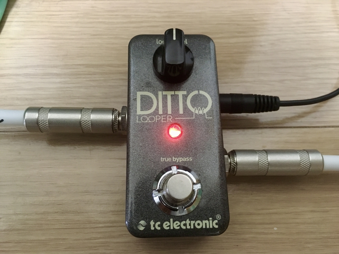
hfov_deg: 61.7
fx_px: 284
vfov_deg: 48.2
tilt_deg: -71.3
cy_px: 127
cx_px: 170
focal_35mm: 29
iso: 400
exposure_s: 1/15
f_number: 2.2
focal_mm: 4.15
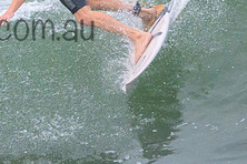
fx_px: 15676
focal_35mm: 2285
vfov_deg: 0.6
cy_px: -5
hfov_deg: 0.9
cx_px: -43
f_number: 11
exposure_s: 1/3200
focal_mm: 800
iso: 5000
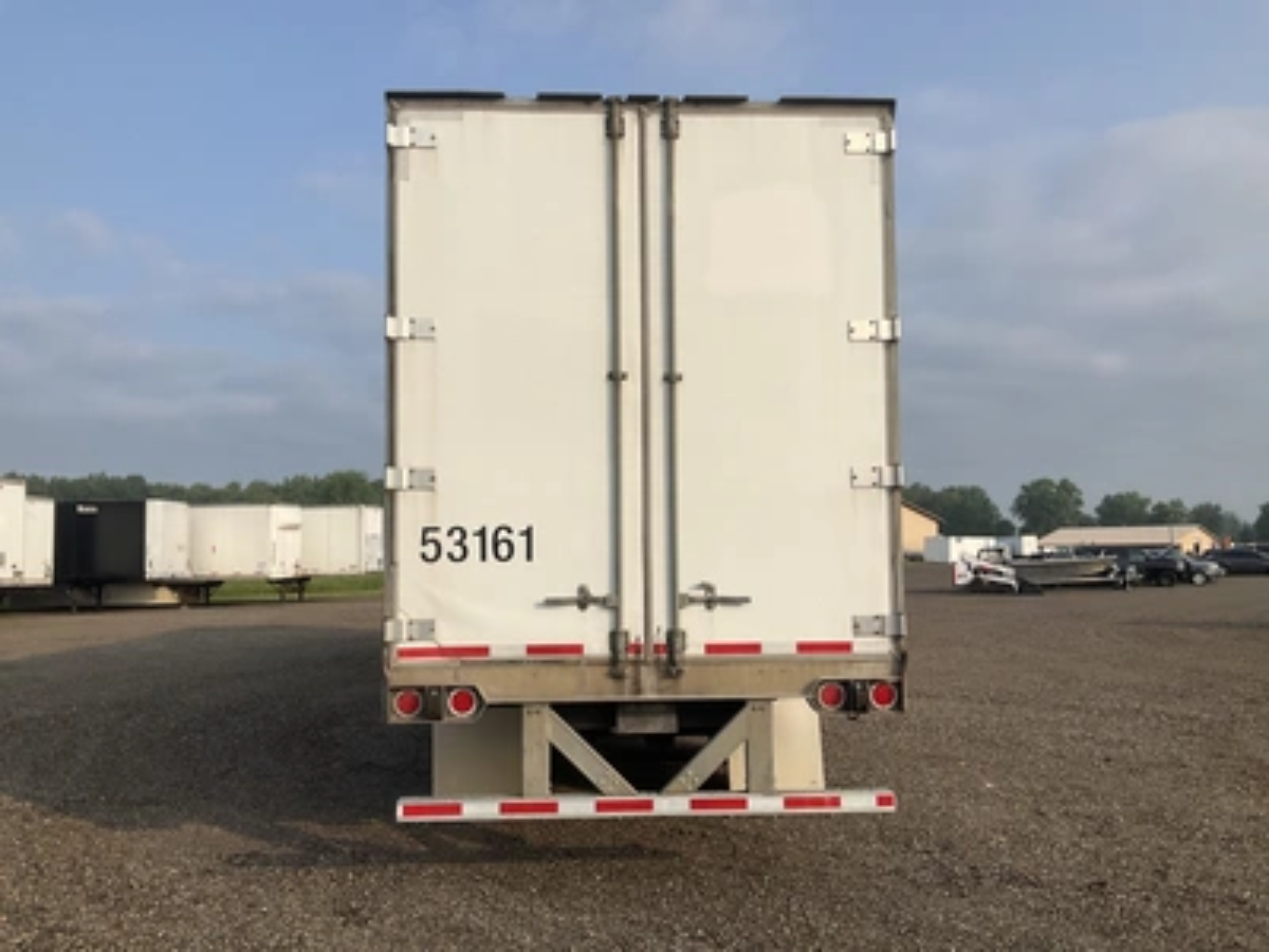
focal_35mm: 29
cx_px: 634
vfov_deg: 48.2
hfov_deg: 61.7
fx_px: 1063
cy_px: 476
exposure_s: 1/1912
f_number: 1.8
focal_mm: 3
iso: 25
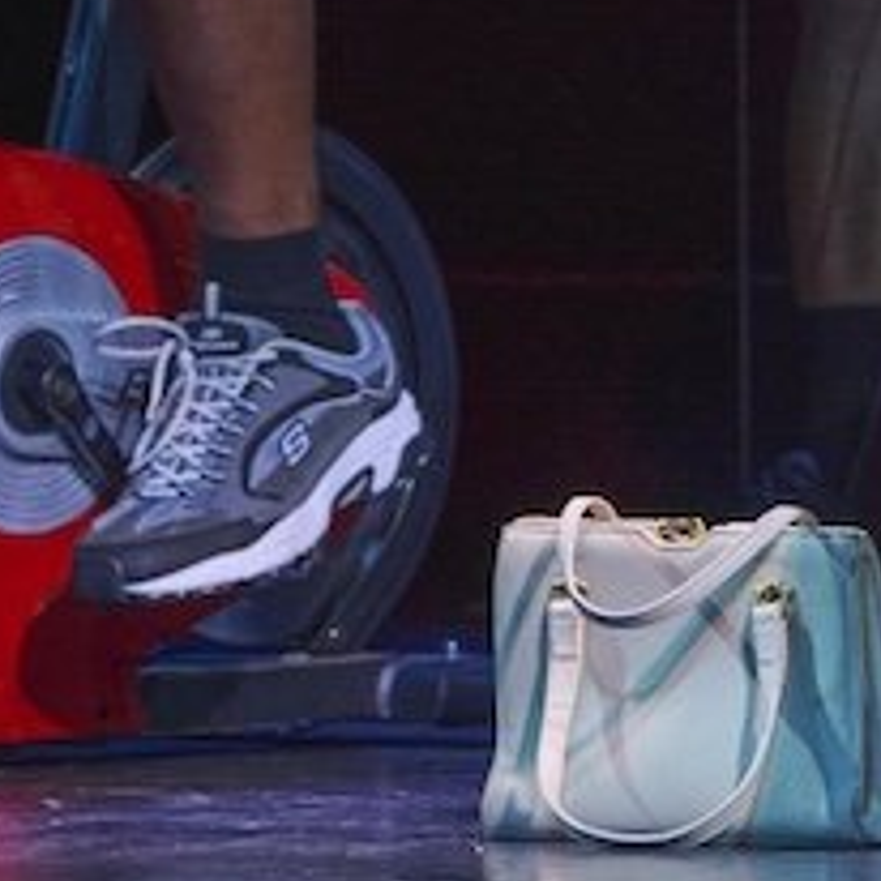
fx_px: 12497
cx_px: 1407
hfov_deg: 4.0
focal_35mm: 434
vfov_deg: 4.0
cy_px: -639
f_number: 5
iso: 640
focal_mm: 82
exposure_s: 1/250
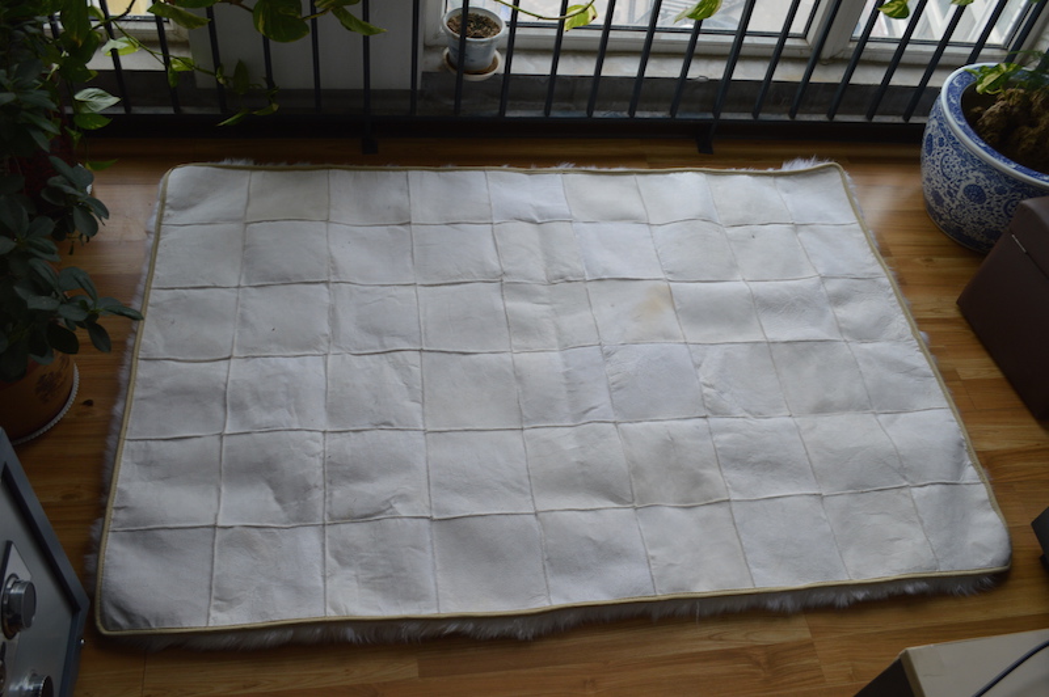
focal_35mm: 30
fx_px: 873
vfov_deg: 43.5
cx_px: 524
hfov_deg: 62.0
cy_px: 348
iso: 320
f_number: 5.6
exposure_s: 1/125
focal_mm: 20
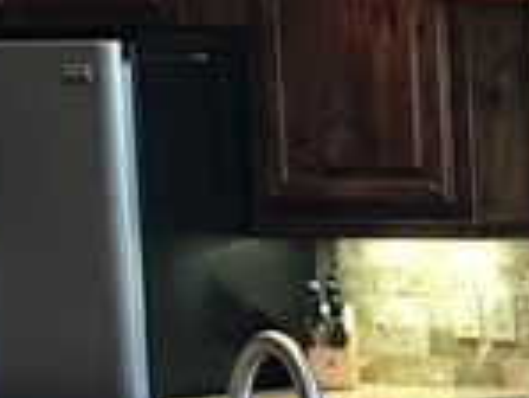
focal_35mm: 199
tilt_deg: -6.2
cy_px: 537
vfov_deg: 7.4
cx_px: 1310
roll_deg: -0.4
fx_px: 3044
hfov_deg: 8.9
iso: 80
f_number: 2.2
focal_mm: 4.15
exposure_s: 1/10
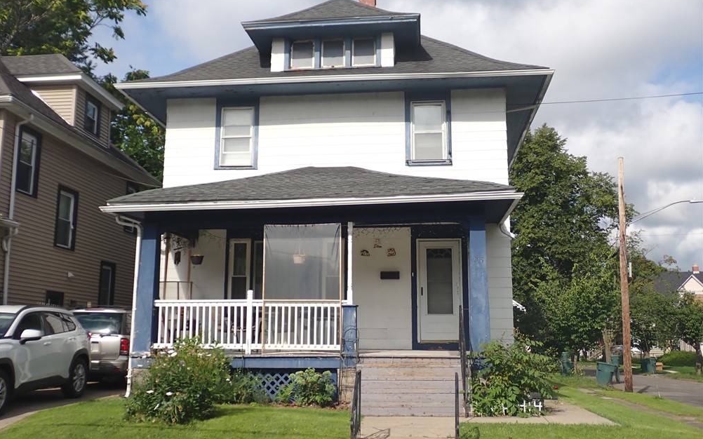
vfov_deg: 32.8
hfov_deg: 50.4
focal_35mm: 39
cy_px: 215
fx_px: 747
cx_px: 344
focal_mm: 6.37
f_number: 7.1
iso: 100
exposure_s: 1/250
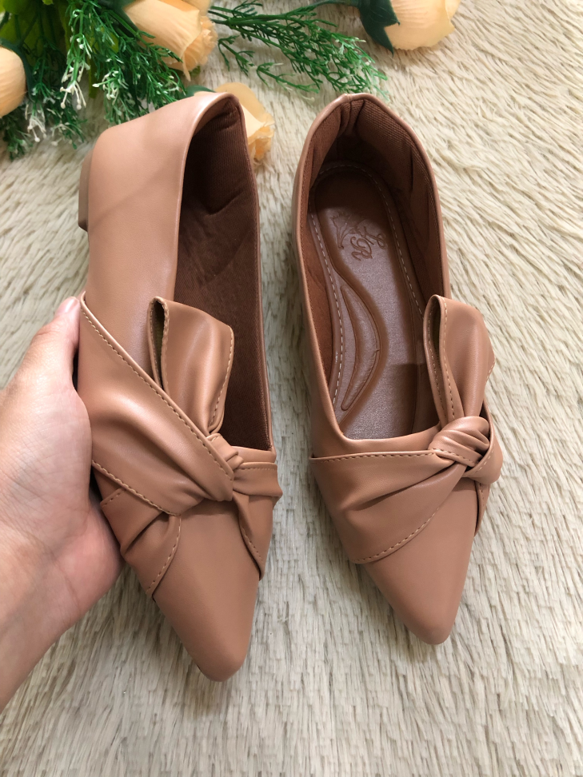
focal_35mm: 28
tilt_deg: -69.4
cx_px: 292
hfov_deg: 49.7
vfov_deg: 63.4
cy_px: 388
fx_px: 629
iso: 100
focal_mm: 3.99
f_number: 1.8
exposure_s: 1/15
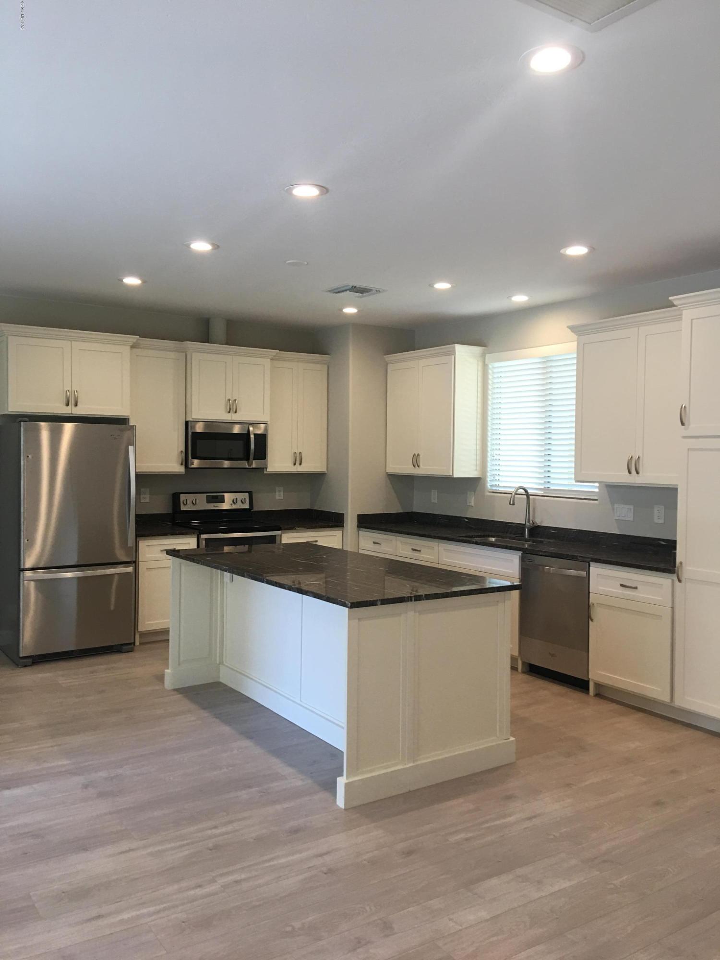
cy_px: 480
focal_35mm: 29
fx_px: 804
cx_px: 360
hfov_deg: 48.2
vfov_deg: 61.7
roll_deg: -1.2
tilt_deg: +0.3
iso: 40
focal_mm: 4.15
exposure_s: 1/30
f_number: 2.2
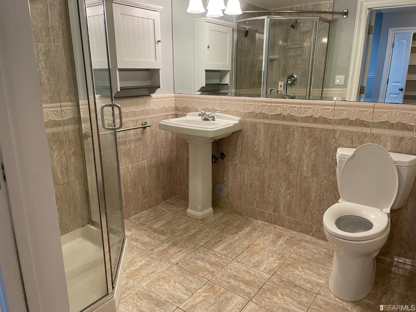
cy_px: 156
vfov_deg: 53.1
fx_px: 312
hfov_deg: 67.3
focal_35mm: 26
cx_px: 208
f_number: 1.6
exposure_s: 1/60
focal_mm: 4.2
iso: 100
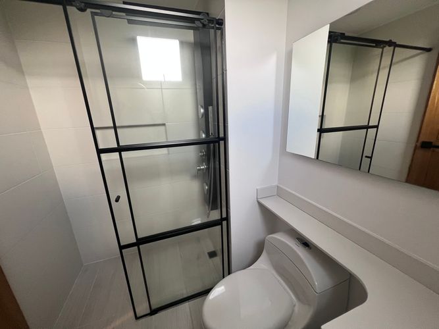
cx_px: 220
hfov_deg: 106.2
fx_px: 165
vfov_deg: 89.9
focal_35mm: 13
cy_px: 164
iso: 160
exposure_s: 1/99
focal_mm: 1.57
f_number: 1.8
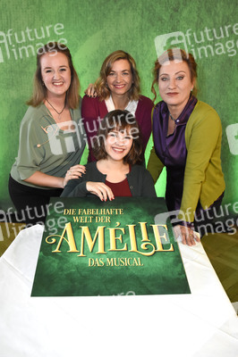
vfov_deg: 62.0
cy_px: 178
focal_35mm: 30
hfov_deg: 43.5
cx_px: 119
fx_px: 298
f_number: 6.3
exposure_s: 1/125
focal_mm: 20
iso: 1600
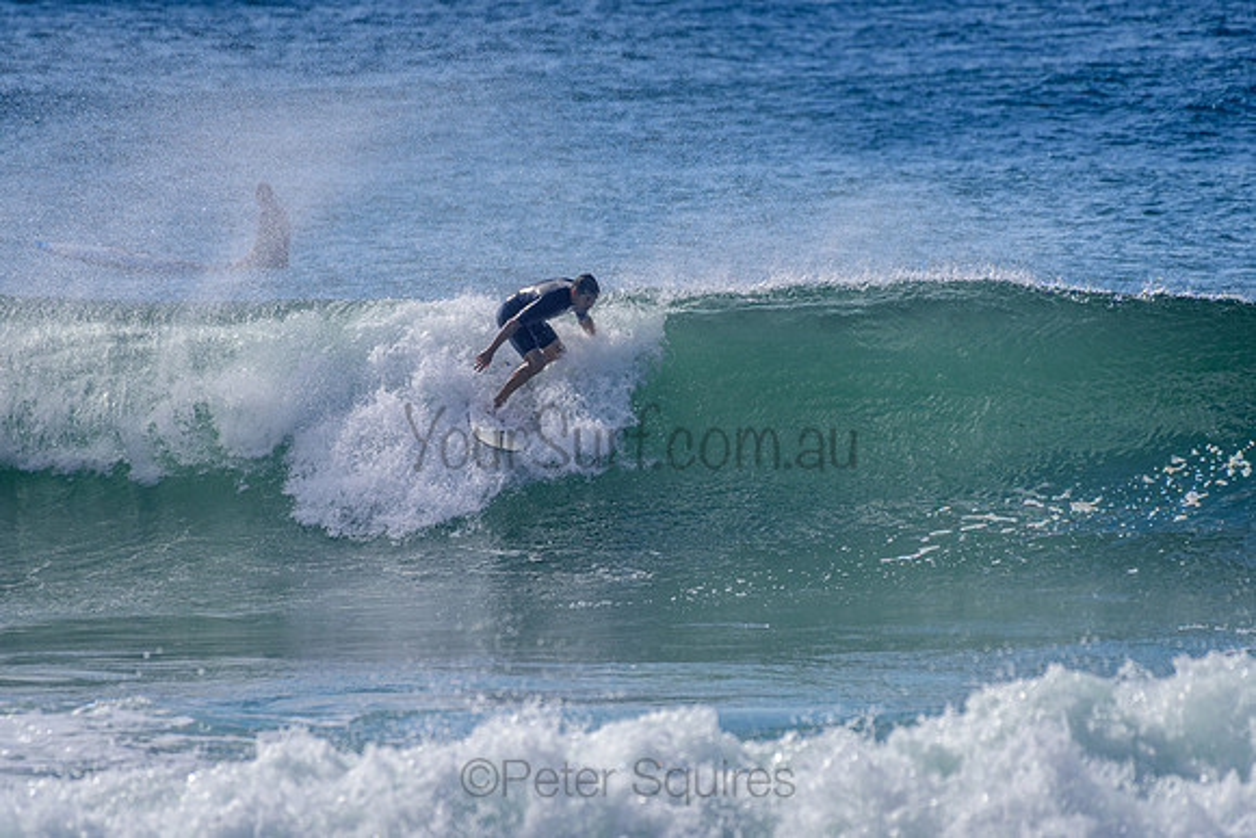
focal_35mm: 612
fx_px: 21370
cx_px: 558
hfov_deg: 3.4
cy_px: 436
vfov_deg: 2.2
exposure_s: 1/2000
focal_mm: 500
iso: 140
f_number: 5.6
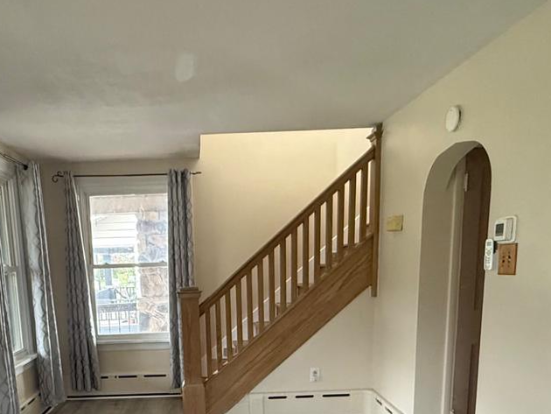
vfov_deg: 41.4
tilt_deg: -10.5
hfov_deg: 55.9
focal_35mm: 32
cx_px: 198
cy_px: 356
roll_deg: +1.9
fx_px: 510
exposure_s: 1/82
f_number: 2.2
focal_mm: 2.22
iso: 400
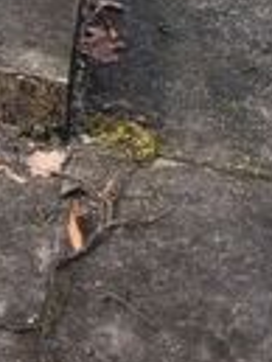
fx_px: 1684
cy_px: -741
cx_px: -208
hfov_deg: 8.9
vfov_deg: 9.5
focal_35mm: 161
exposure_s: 1/606
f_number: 1.8
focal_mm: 5.4
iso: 40
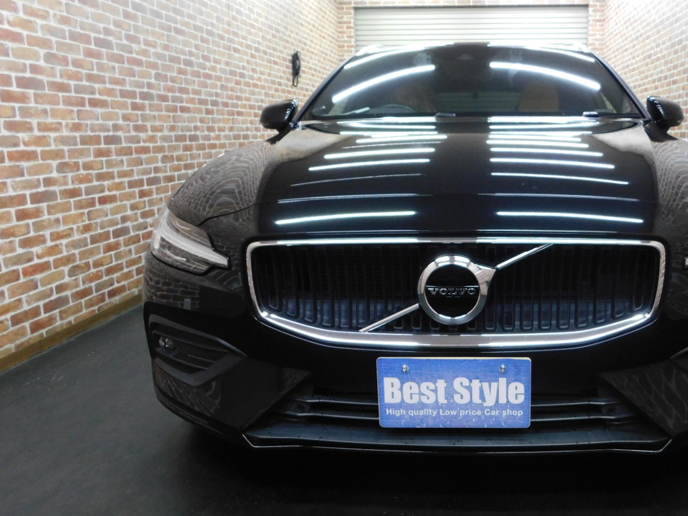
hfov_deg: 54.3
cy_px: 253
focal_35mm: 33
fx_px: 656
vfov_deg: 42.9
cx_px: 456
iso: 320
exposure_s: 1/30
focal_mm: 4
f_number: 3
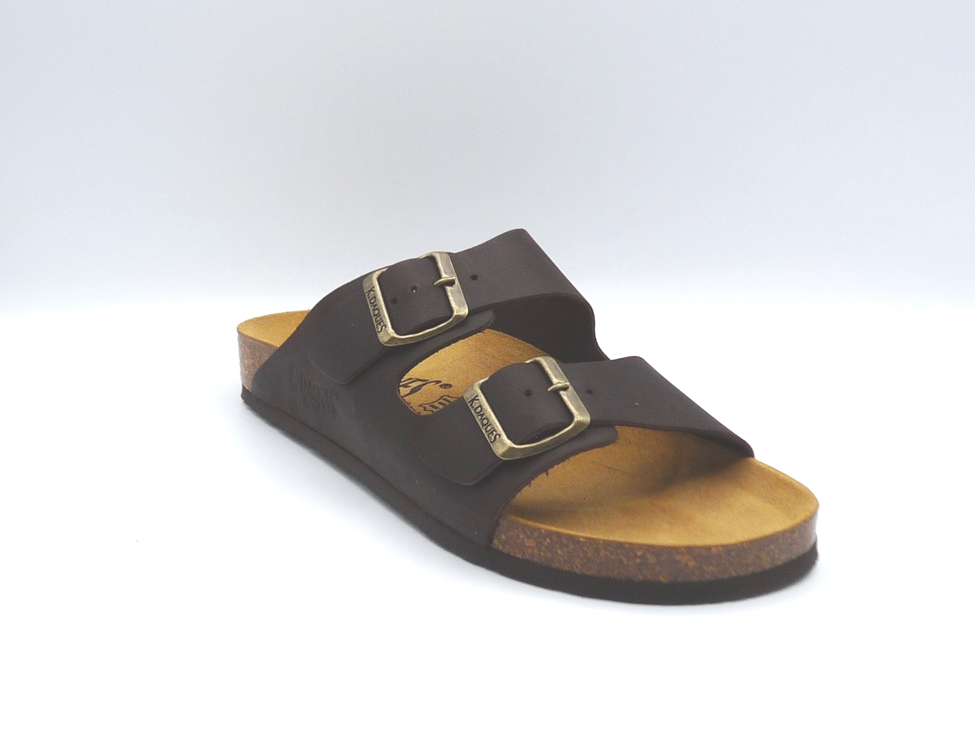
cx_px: 488
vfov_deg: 30.3
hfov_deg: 39.7
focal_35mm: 48
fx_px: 1352
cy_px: 366
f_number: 4.5
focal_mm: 4.8
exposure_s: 1/200
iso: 100
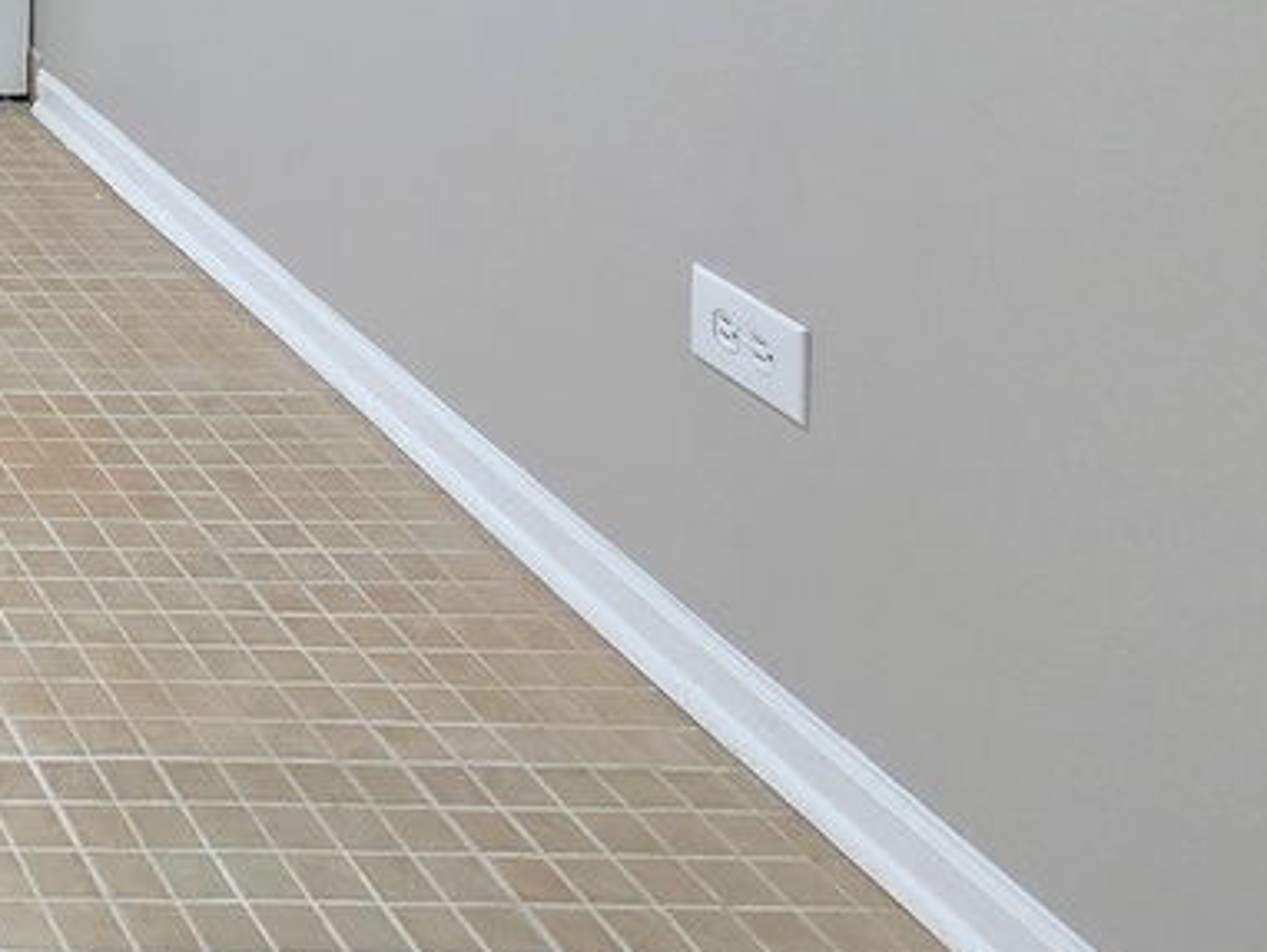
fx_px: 1795
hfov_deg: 25.6
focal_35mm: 49
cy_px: -527
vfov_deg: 23.1
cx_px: -756
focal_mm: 2.2
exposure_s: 1/60
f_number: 2.2
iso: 250
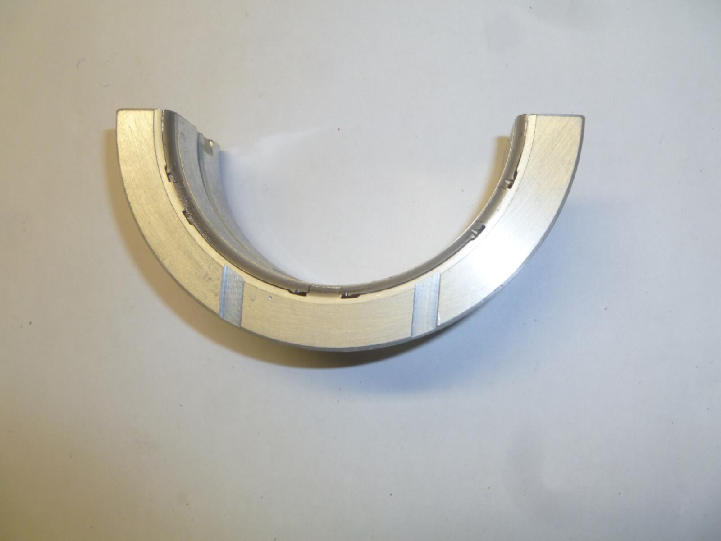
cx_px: 360
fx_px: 583
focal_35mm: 28
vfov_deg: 49.7
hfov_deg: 63.4
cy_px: 270
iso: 100
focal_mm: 5
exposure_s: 1/30
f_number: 3.3
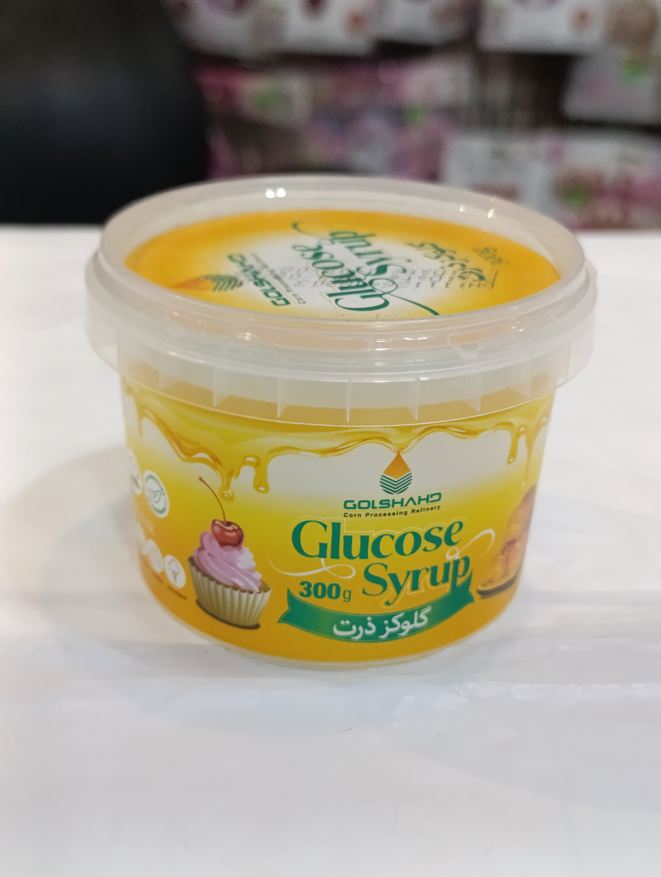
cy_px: 438
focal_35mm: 46
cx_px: 330
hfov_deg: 31.6
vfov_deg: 41.2
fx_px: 1168
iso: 800
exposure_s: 1/100
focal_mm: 6.14
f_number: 1.6
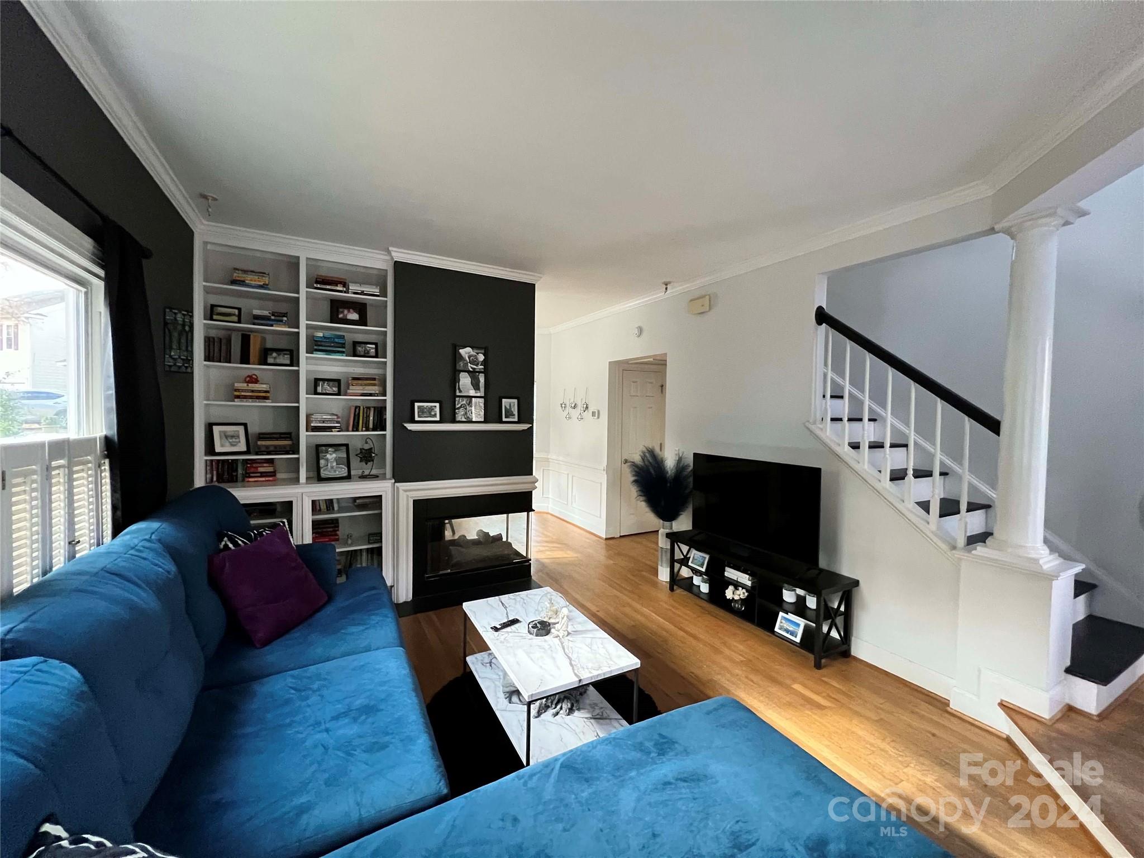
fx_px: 430
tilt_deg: -1.9
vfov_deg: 89.9
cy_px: 429
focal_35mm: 13
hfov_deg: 106.2
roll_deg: -0.5
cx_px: 572
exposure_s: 1/60
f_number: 1.8
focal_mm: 1.57
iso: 500
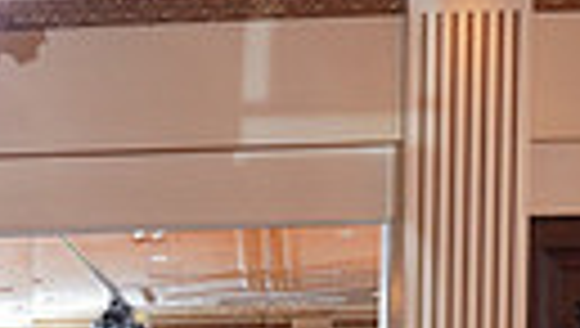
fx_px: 2172
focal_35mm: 141
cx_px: -333
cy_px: 735
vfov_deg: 8.1
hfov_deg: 14.1
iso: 1600
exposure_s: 1/200
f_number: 5.6
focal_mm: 30
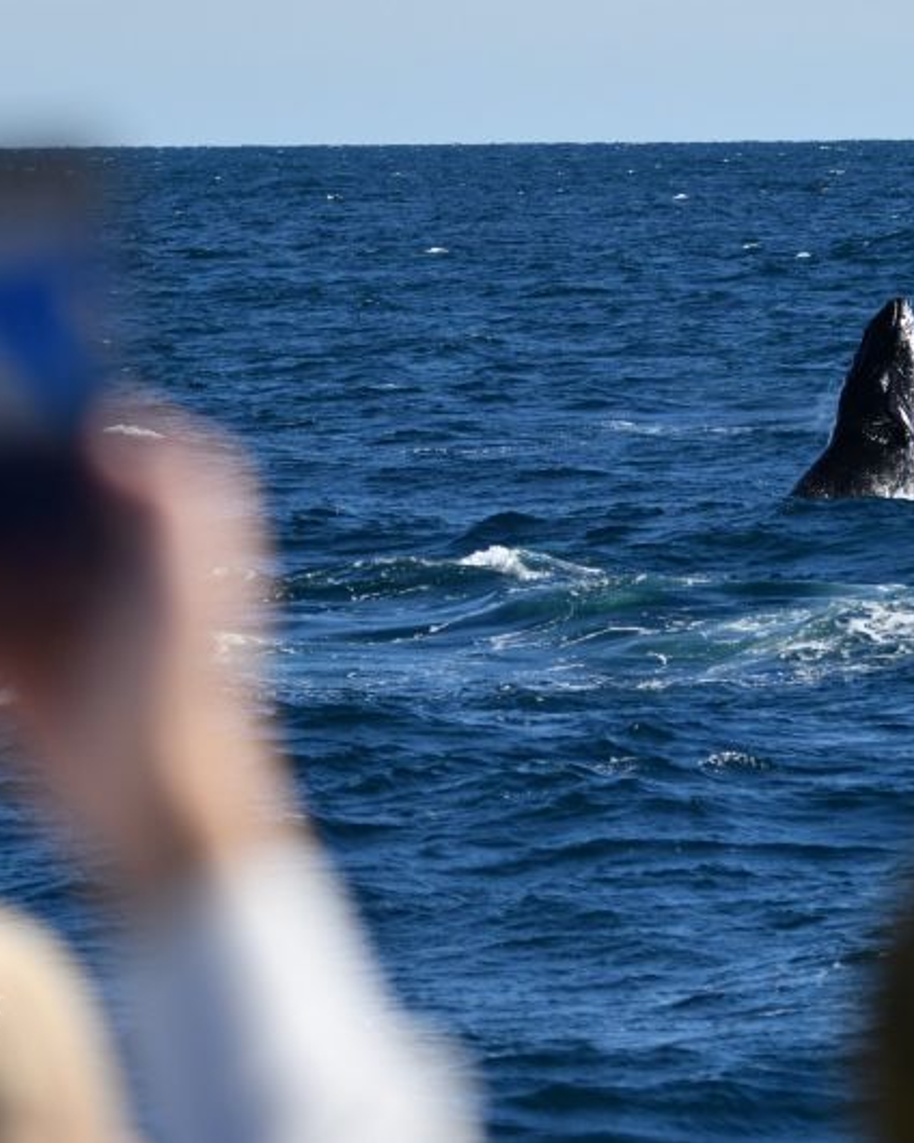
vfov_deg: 6.8
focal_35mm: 283
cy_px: 573
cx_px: 586
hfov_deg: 5.5
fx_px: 9569
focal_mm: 200
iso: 1000
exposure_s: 1/8000
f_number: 5.3
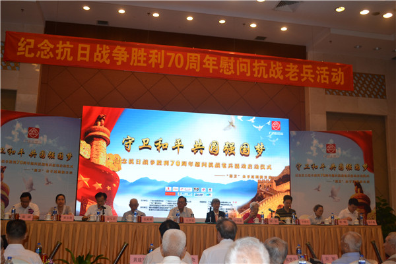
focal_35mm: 39
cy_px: 132
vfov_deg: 34.2
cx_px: 198
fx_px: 429
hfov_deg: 49.6
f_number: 4.2
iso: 400
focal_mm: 26
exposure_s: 1/60
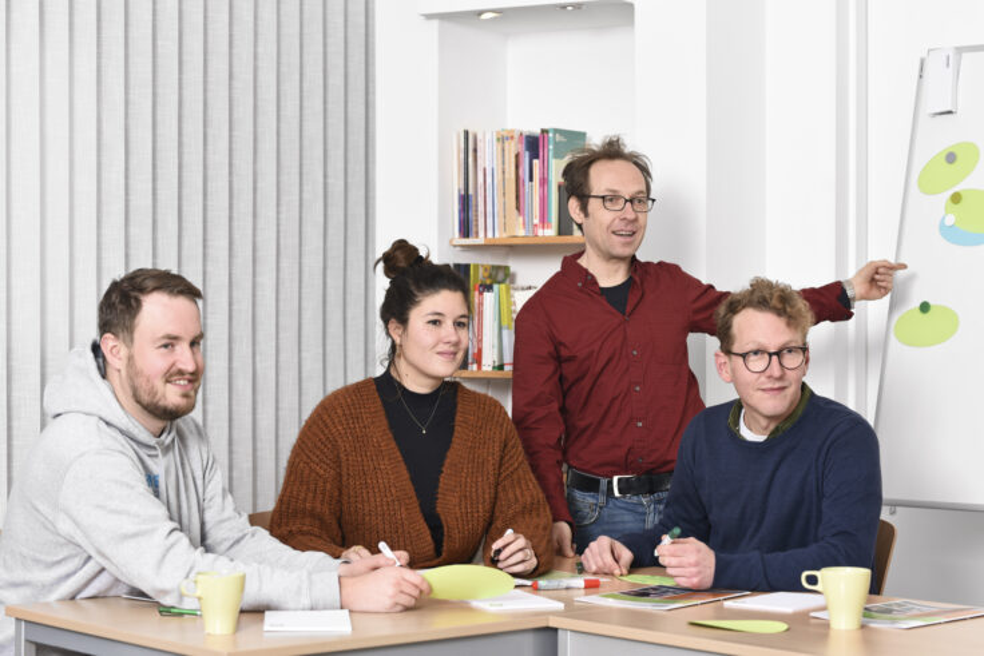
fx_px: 2324
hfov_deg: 23.9
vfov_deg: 16.1
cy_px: 328
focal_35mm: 85
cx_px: 492
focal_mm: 85
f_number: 4.5
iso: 200
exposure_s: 1/160
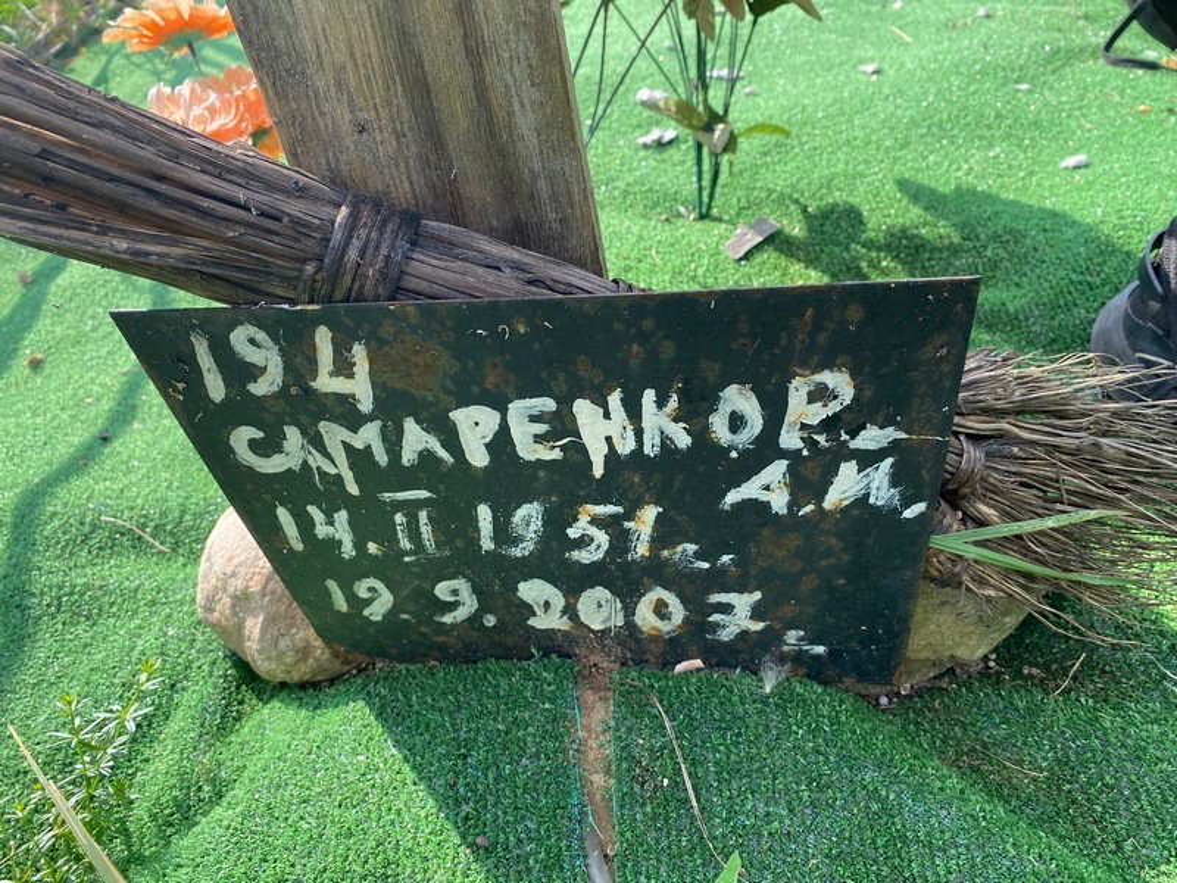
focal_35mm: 26
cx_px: 588
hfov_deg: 67.3
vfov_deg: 53.1
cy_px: 442
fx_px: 884
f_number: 1.8
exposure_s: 1/565
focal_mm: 4.25
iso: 32
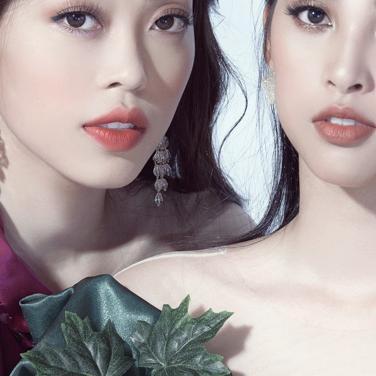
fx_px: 5788
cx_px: 331
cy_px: 294
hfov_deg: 3.7
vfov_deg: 3.7
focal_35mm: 471
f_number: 4.5
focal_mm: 110
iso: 100
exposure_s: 1/160
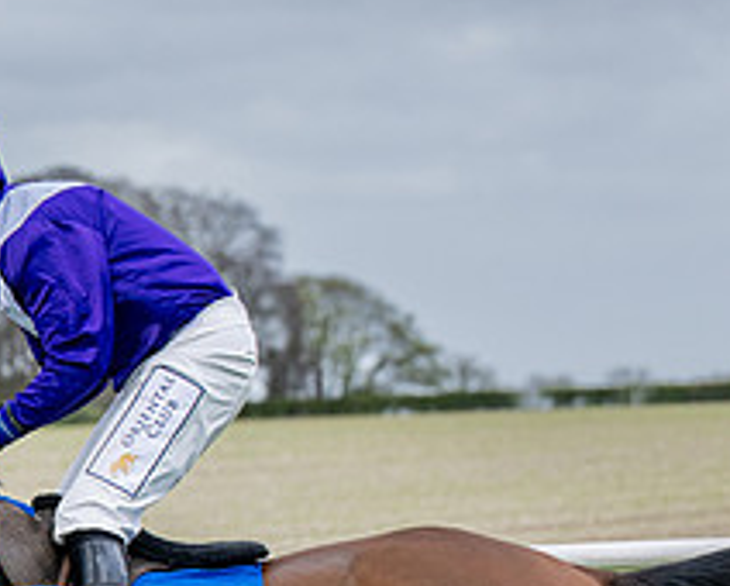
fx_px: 7266
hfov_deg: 5.7
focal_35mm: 336
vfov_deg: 4.6
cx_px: -23
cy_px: 871
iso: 400
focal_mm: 87
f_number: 4
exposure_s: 1/1600
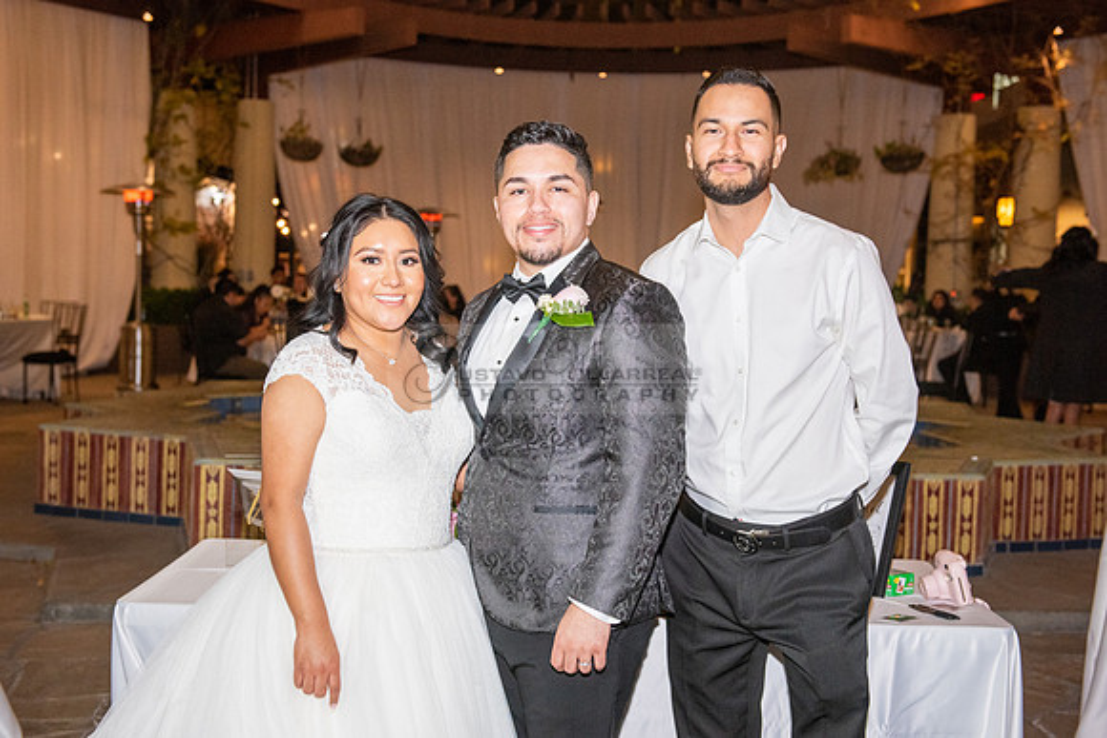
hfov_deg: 40.2
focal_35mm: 49
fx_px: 1513
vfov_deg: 27.4
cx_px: 543
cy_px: 358
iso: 1600
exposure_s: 1/160
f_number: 4
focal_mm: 44
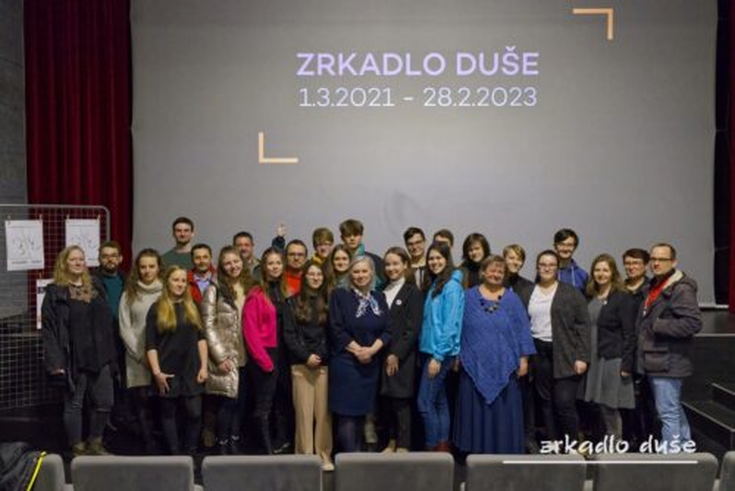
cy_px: 246
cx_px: 368
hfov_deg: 54.4
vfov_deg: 37.9
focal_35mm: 35
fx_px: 715
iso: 8000
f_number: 5.6
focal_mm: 23
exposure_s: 1/160
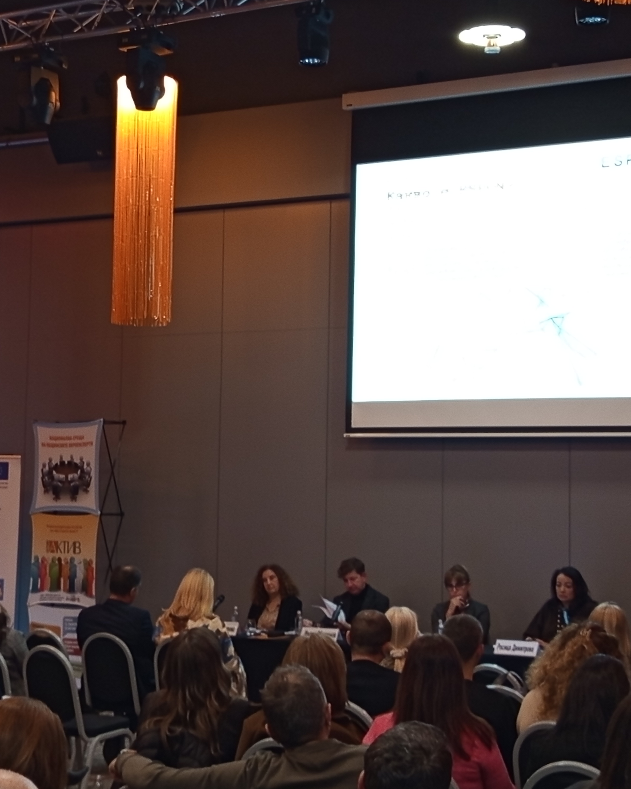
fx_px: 1541
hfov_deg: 23.1
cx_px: 290
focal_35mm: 66
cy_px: 391
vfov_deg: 28.7
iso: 356
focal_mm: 5.24
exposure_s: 1/33.3
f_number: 1.7
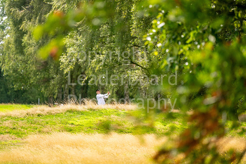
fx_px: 2229
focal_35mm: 326
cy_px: 75
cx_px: 112
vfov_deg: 4.2
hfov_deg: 6.3
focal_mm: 300
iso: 320
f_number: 4
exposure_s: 1/2500
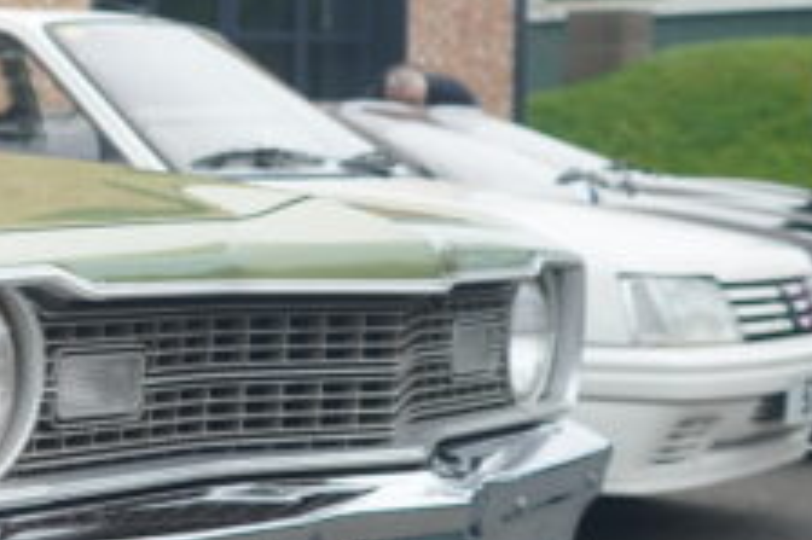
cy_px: 342
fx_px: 2254
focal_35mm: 100
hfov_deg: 17.4
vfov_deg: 13.7
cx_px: -562
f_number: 3.2
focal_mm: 28
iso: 320
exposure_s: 1/200
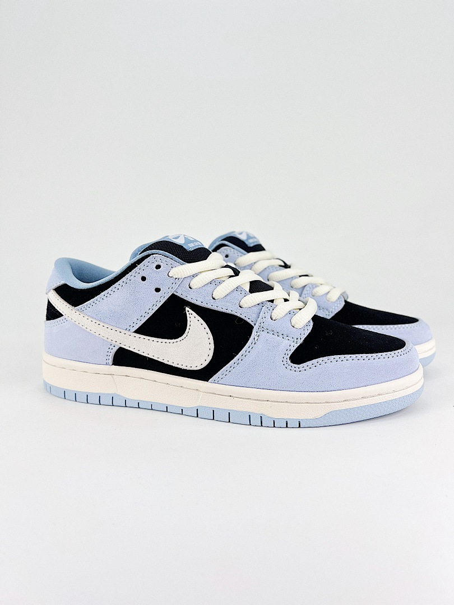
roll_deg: +0.2
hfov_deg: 53.1
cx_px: 227
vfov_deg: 67.3
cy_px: 302
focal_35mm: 26
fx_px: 455
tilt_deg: -8.0
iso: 50
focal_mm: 5.7
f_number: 1.5
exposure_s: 1/1124
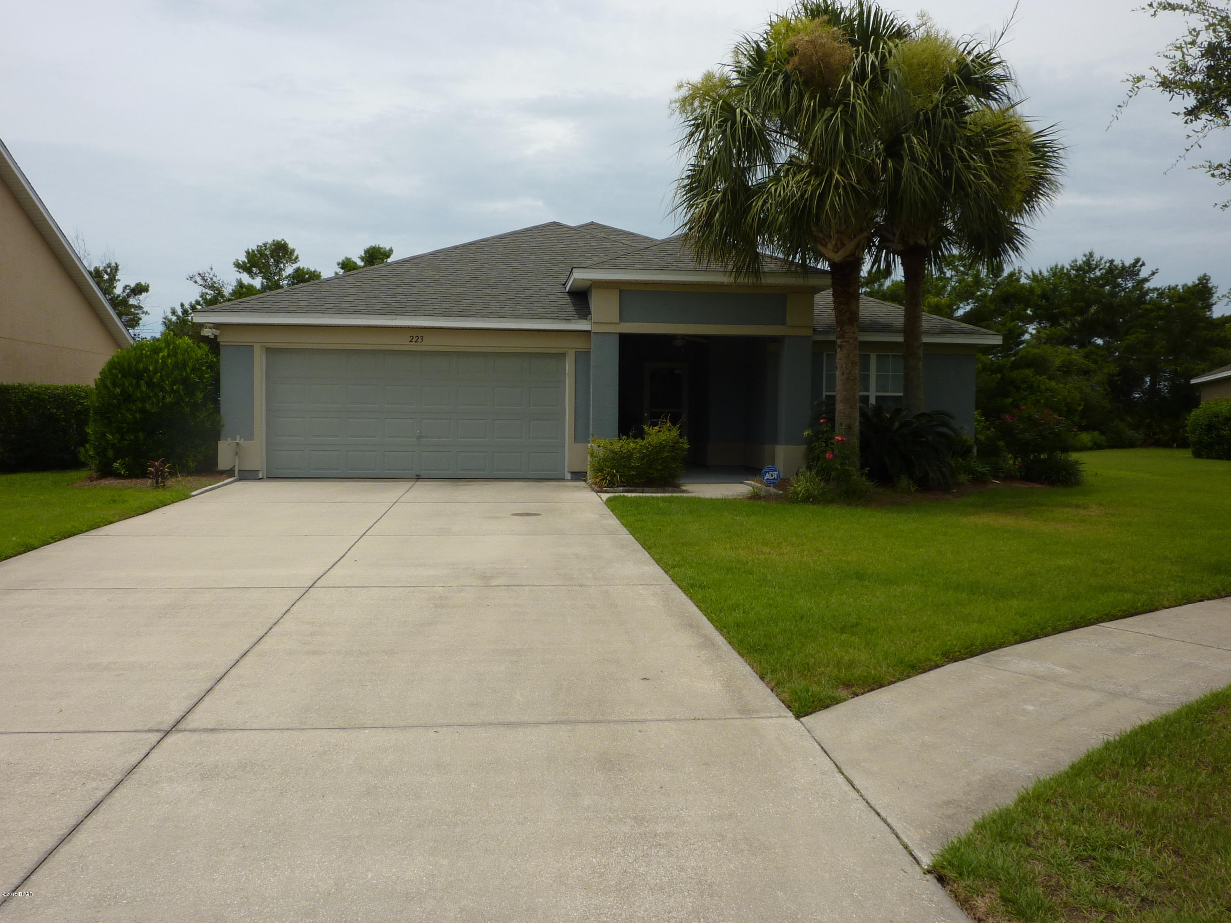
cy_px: 462
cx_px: 616
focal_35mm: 29
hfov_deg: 61.7
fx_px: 1031
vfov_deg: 48.2
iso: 80
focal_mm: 4.7
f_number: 5.6
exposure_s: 1/640
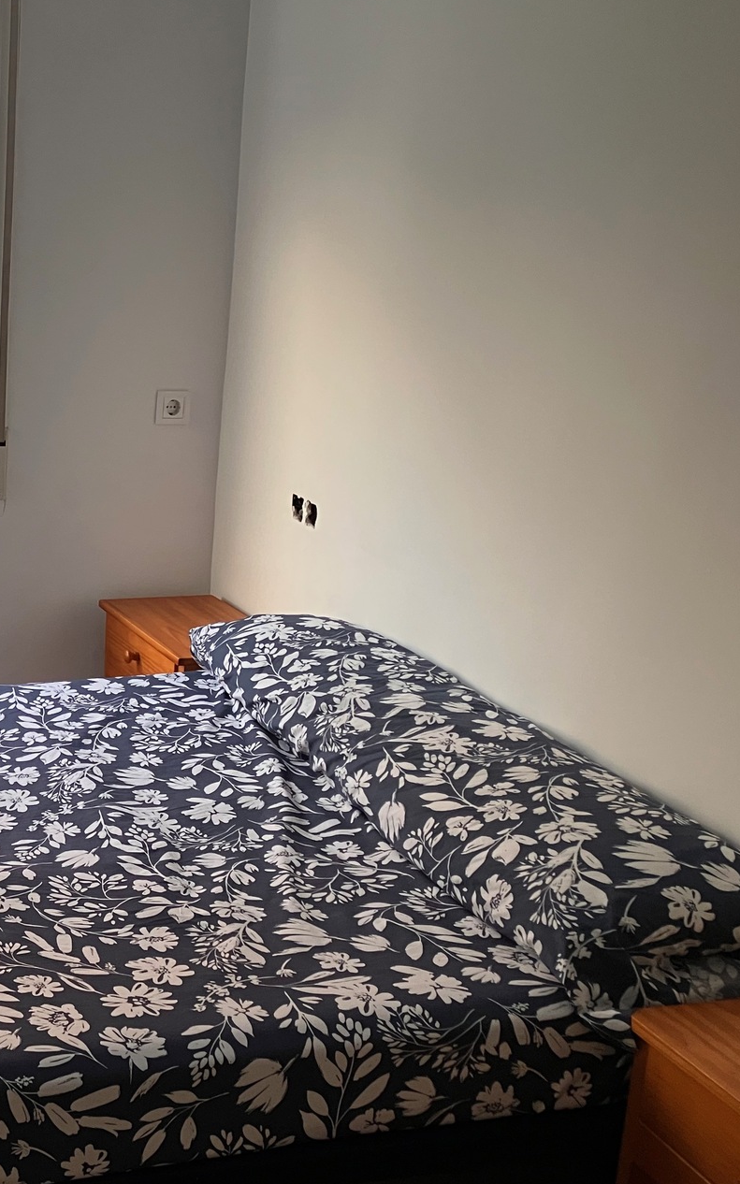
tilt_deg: -15.3
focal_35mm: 45
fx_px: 1452
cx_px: -118
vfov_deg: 44.4
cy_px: 614
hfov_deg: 25.9
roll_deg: -0.1
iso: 250
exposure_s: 1/60
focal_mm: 3.99
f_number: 1.8
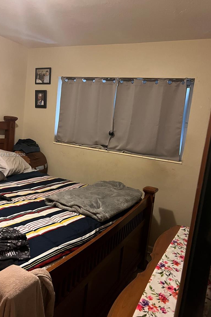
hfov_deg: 46.4
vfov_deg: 65.5
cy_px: 155
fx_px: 246
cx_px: 98
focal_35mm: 28
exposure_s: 1/30
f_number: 1.5
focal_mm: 5.7
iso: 500
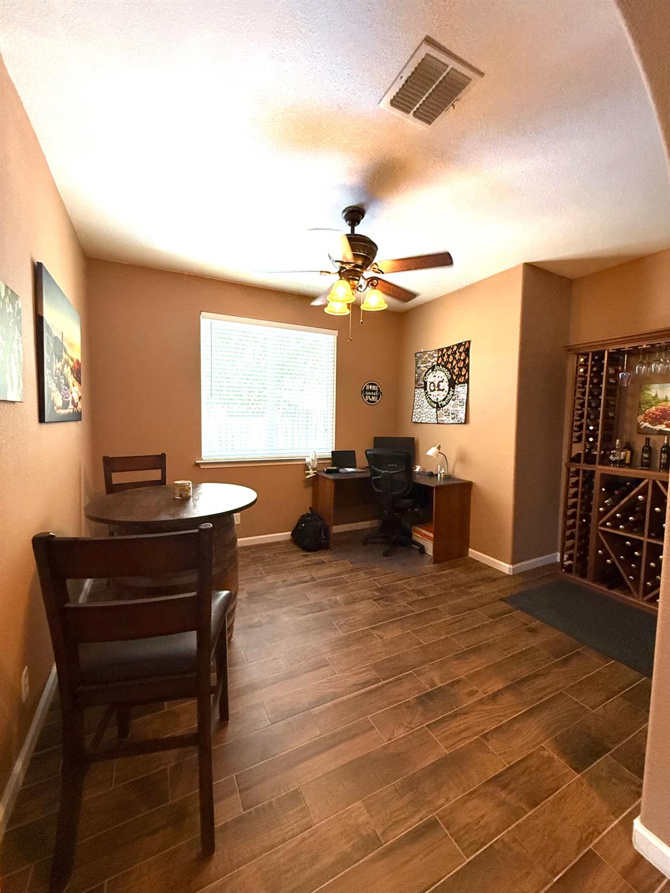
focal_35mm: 14
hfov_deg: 85.7
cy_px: 446
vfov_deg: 102.1
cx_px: 335
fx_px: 361
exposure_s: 1/120
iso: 400
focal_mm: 2.22
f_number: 2.2
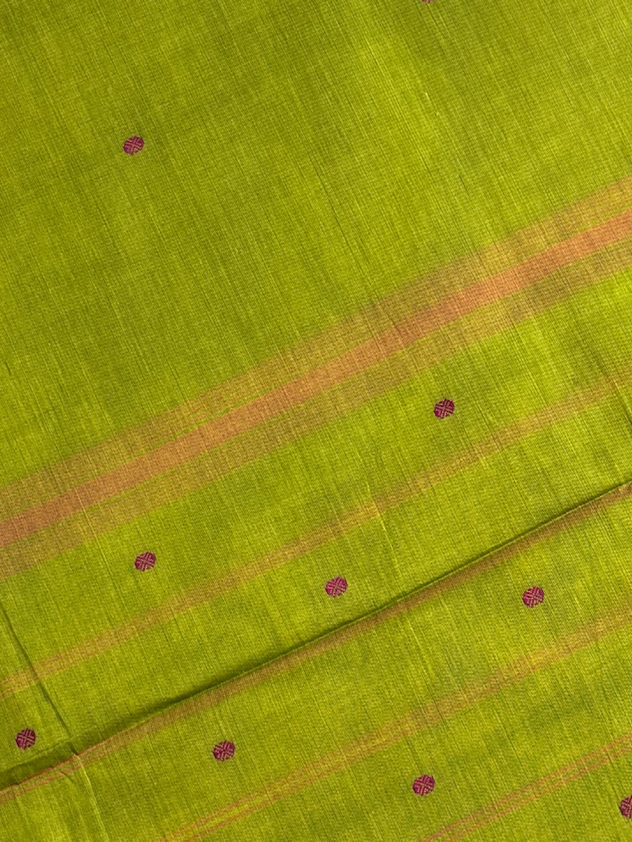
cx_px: 590
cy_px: 377
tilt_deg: -74.0
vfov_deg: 18.2
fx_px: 2629
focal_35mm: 108
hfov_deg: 13.6
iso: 40
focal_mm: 5.96
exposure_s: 1/50
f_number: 1.6
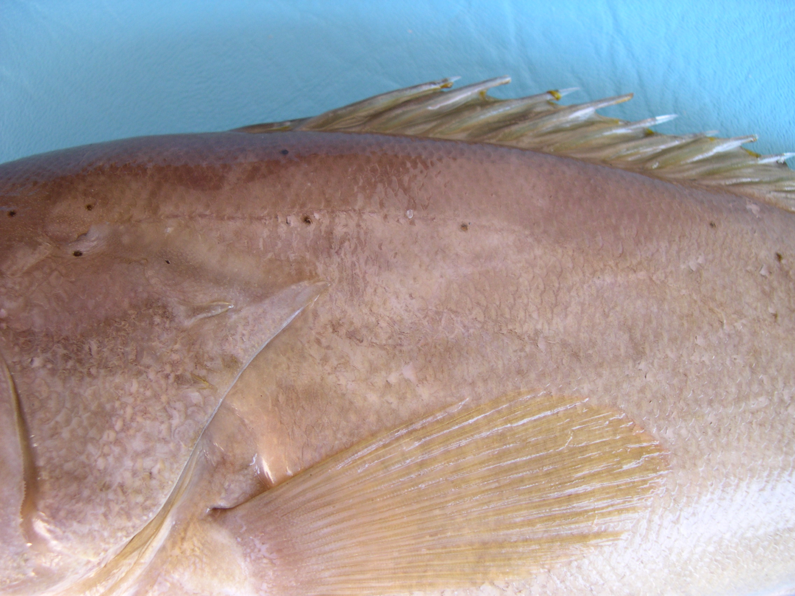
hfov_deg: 49.0
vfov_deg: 37.7
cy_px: 298
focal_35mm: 38
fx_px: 873
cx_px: 398
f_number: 2.8
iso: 100
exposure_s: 1/49
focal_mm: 8
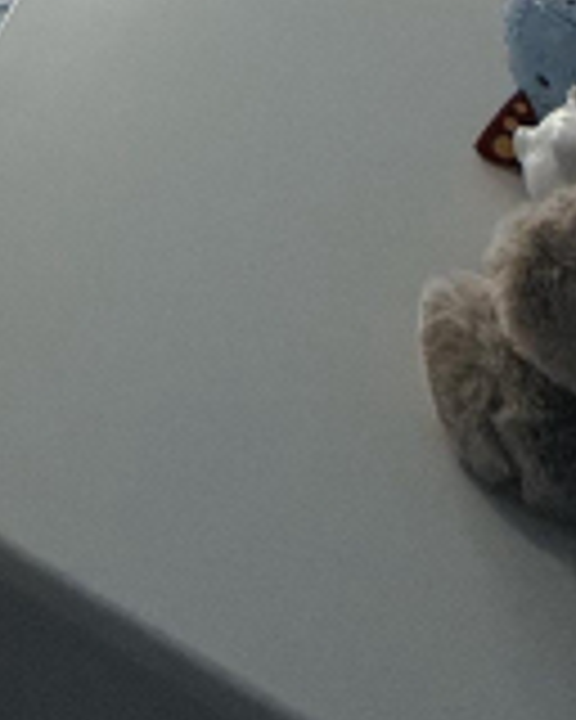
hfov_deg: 21.7
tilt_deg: -7.6
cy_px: -587
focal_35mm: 57
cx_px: -320
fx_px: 1215
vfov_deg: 21.3
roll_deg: +0.1
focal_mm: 2.22
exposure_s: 1/120
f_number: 2.2
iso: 250
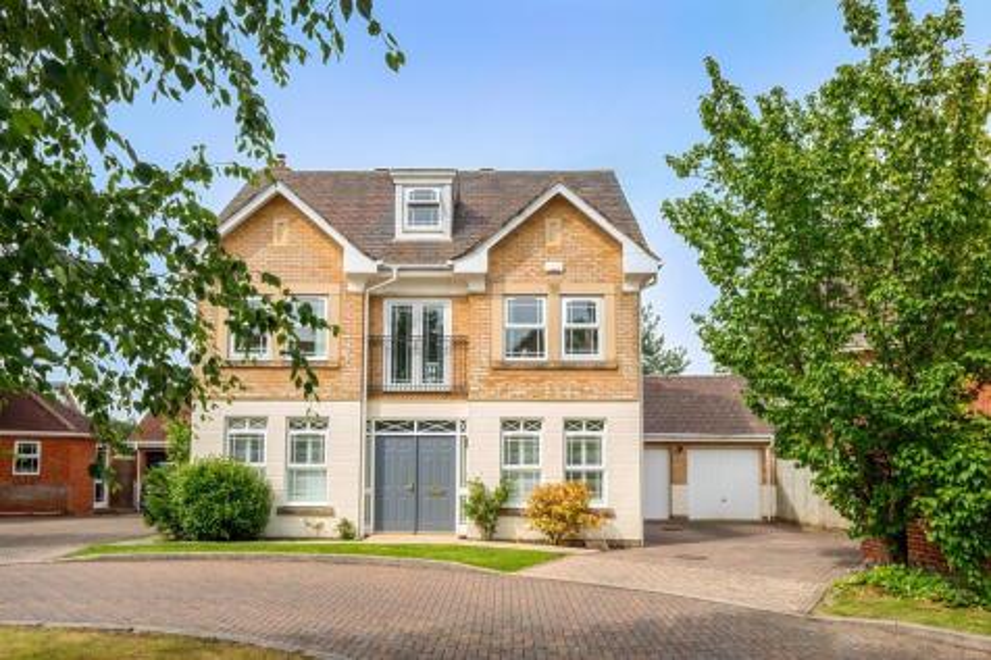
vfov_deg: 53.1
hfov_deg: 73.8
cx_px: 496
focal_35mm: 24
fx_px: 660
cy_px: 330
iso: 400
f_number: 8
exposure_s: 1/200
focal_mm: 16
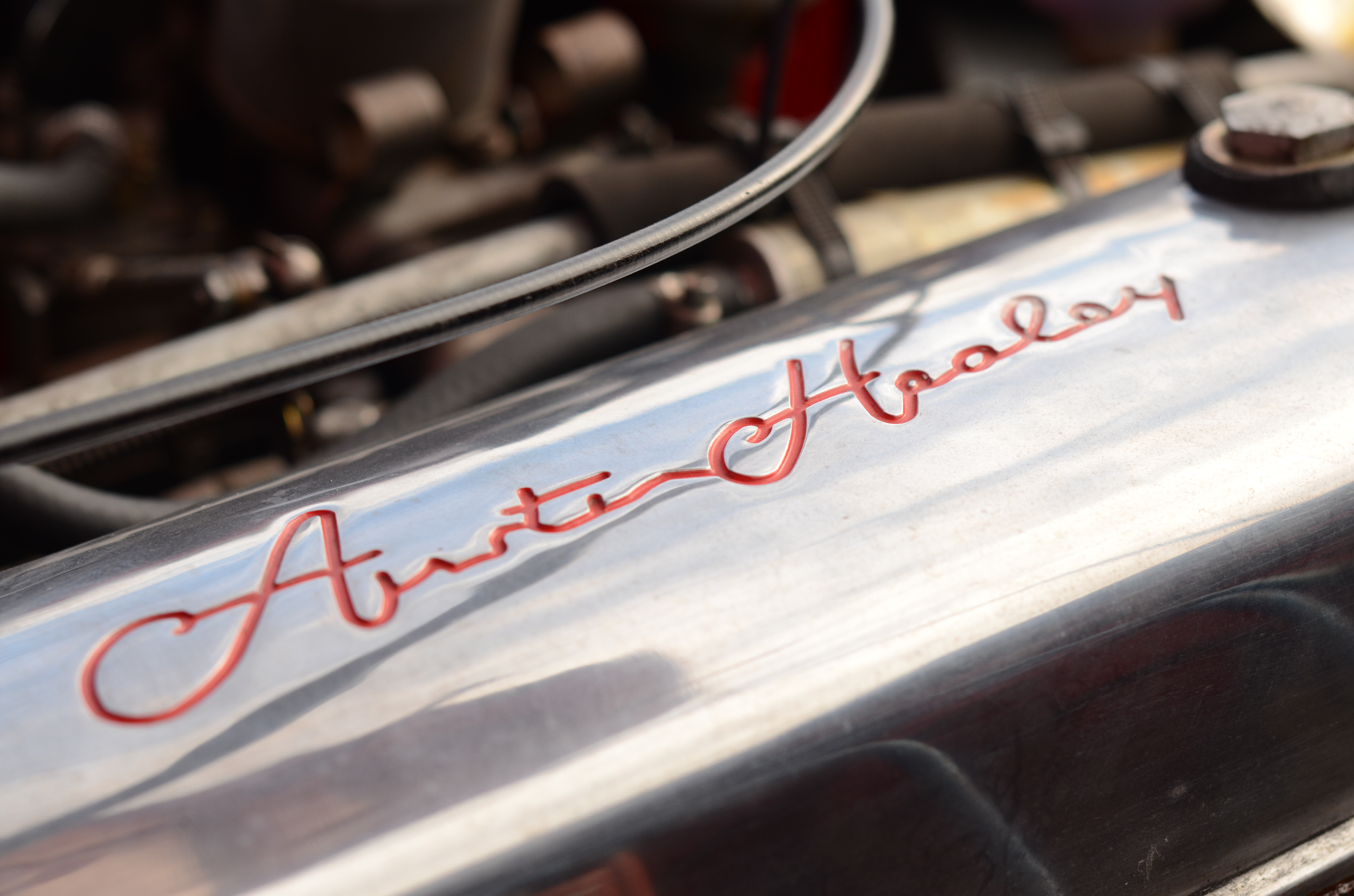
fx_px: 2815
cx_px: 677
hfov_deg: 27.0
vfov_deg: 18.1
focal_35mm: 75
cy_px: 448
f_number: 4
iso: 320
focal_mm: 50
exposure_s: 1/800
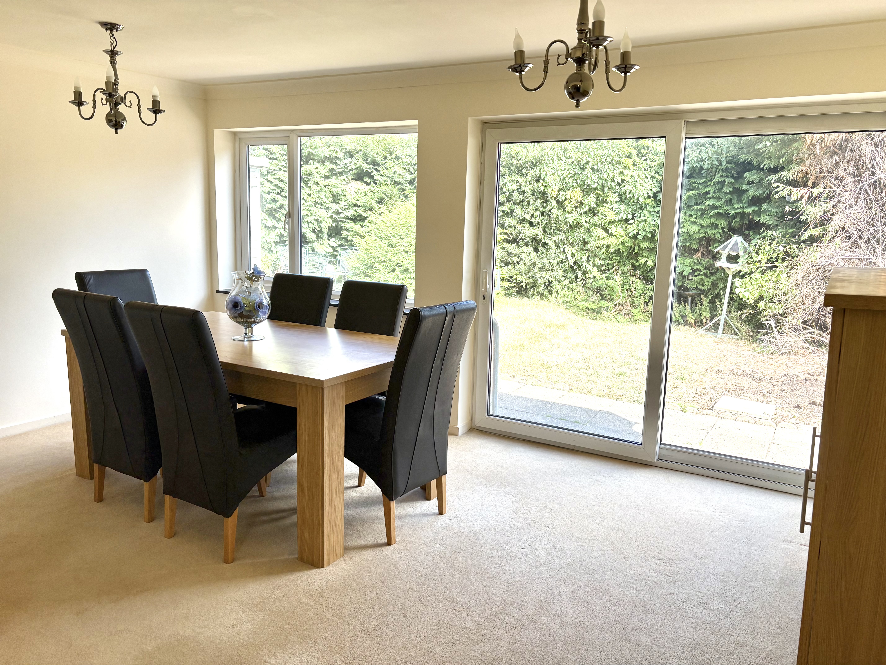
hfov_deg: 67.3
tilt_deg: -9.5
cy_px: 332
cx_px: 443
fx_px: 665
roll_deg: -1.2
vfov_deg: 53.1
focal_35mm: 26
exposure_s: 1/475
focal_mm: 5.96
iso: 64
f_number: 1.6
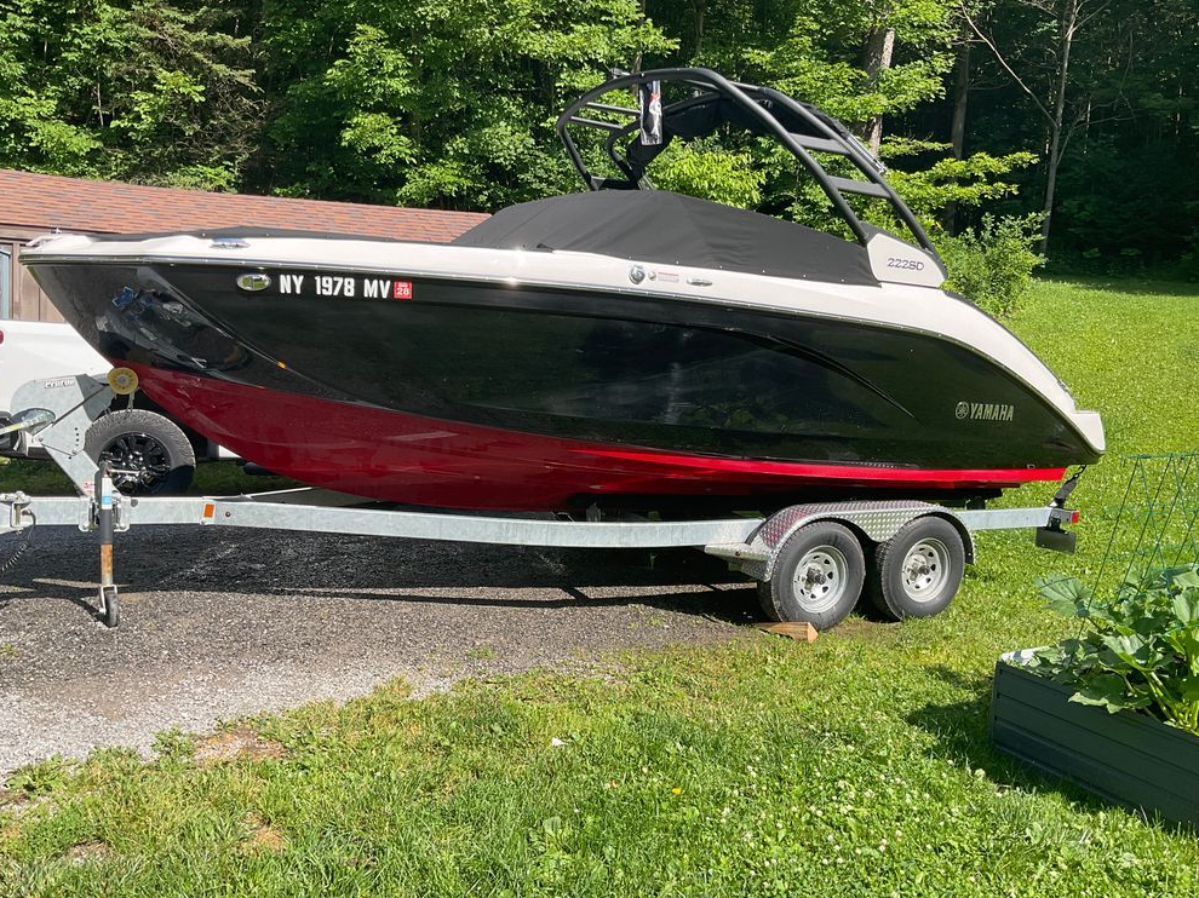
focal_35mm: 30
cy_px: 437
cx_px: 586
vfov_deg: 46.8
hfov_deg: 60.0
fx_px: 1039
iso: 16
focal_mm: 3
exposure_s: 1/1098
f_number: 1.8
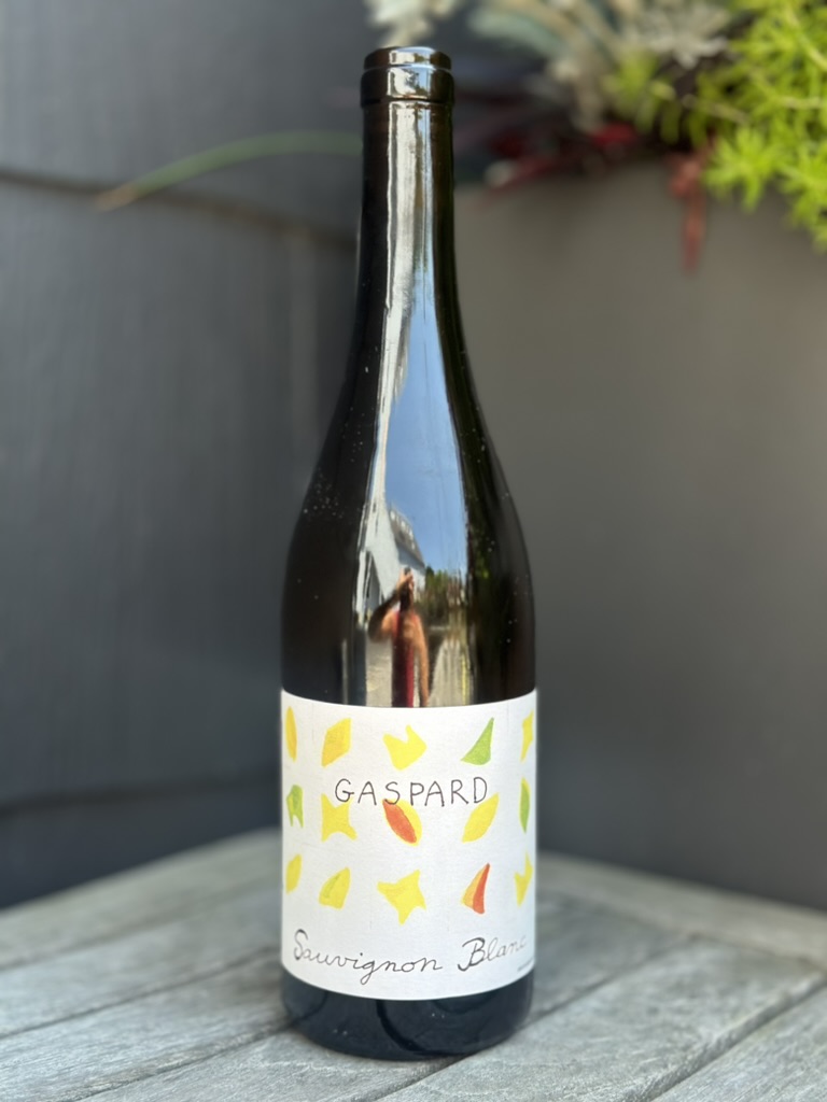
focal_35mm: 48
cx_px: 414
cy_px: 551
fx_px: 1529
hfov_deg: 30.3
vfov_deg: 39.7
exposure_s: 1/767
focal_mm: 6.86
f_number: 1.78
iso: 80
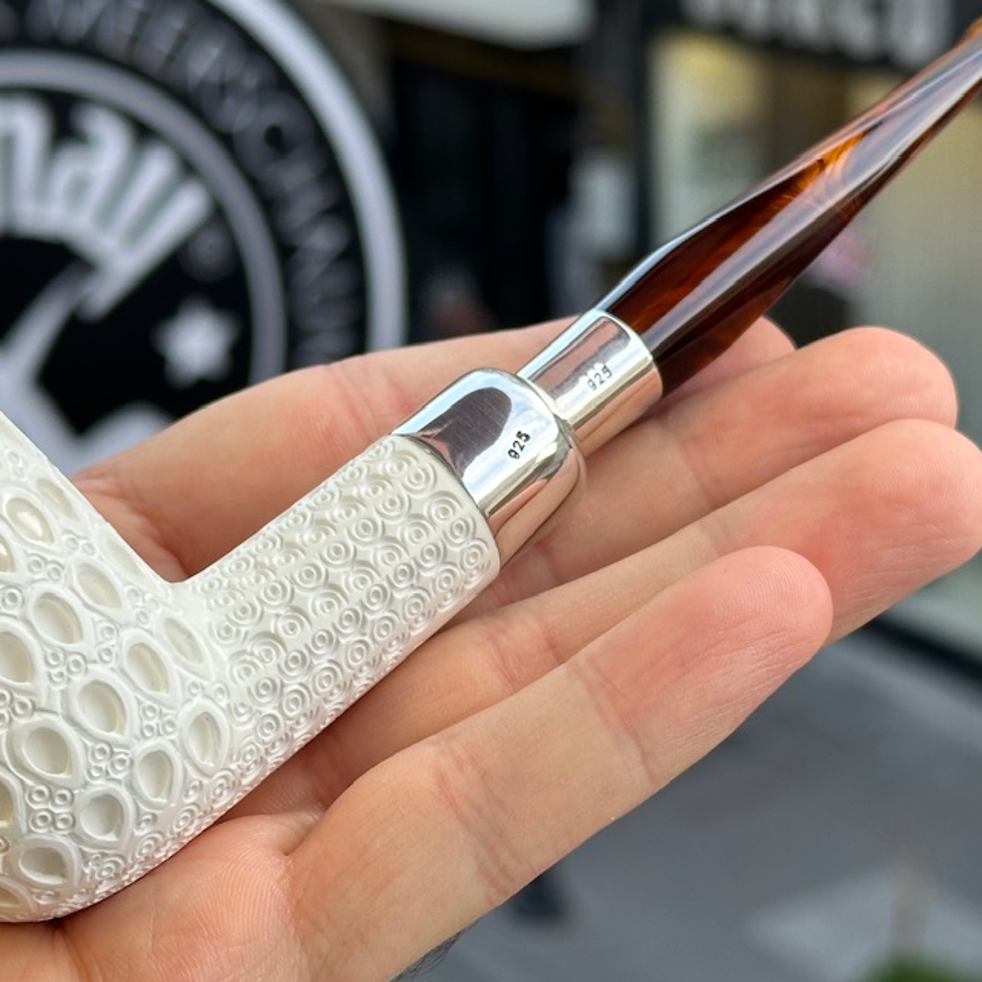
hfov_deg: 20.4
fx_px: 2728
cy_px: 464
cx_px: 430
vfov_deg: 20.4
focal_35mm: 85
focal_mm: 6.86
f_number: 1.78
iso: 50
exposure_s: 1/142
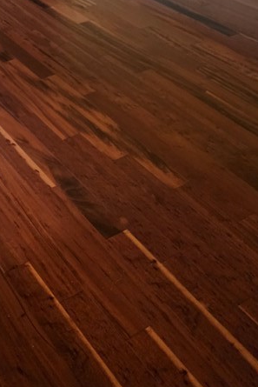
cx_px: 20
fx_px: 591
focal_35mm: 55
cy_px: -36
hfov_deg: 23.9
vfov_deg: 32.1
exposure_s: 1/120
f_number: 1.7
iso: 800
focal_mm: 6.3
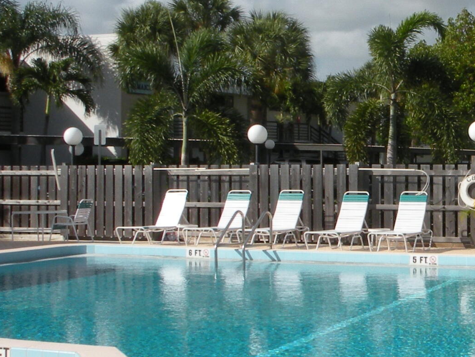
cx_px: 501
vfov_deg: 18.9
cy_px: 171
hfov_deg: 23.7
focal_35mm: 78
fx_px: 1071
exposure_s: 1/334
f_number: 7.1
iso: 64
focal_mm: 4.7
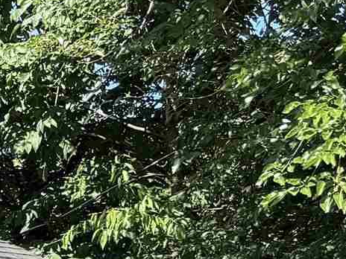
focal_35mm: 159
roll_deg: -1.0
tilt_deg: -2.8
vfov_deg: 8.8
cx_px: -573
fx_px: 1589
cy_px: 504
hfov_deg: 10.2
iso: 80
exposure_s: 1/1292
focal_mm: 6.76
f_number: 1.78
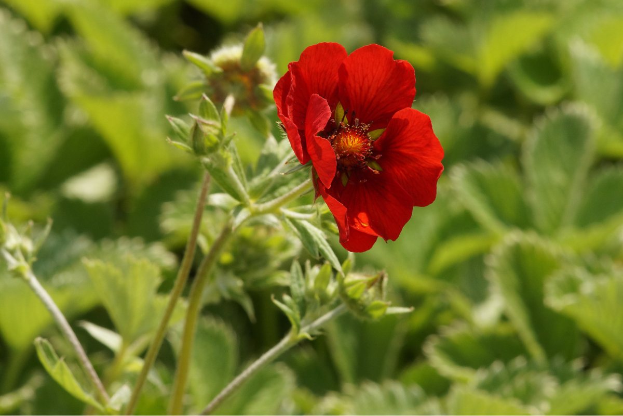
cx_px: 312
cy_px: 208
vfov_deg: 9.1
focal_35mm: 150
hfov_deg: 13.7
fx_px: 2596
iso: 400
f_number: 14
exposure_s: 1/160
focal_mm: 100
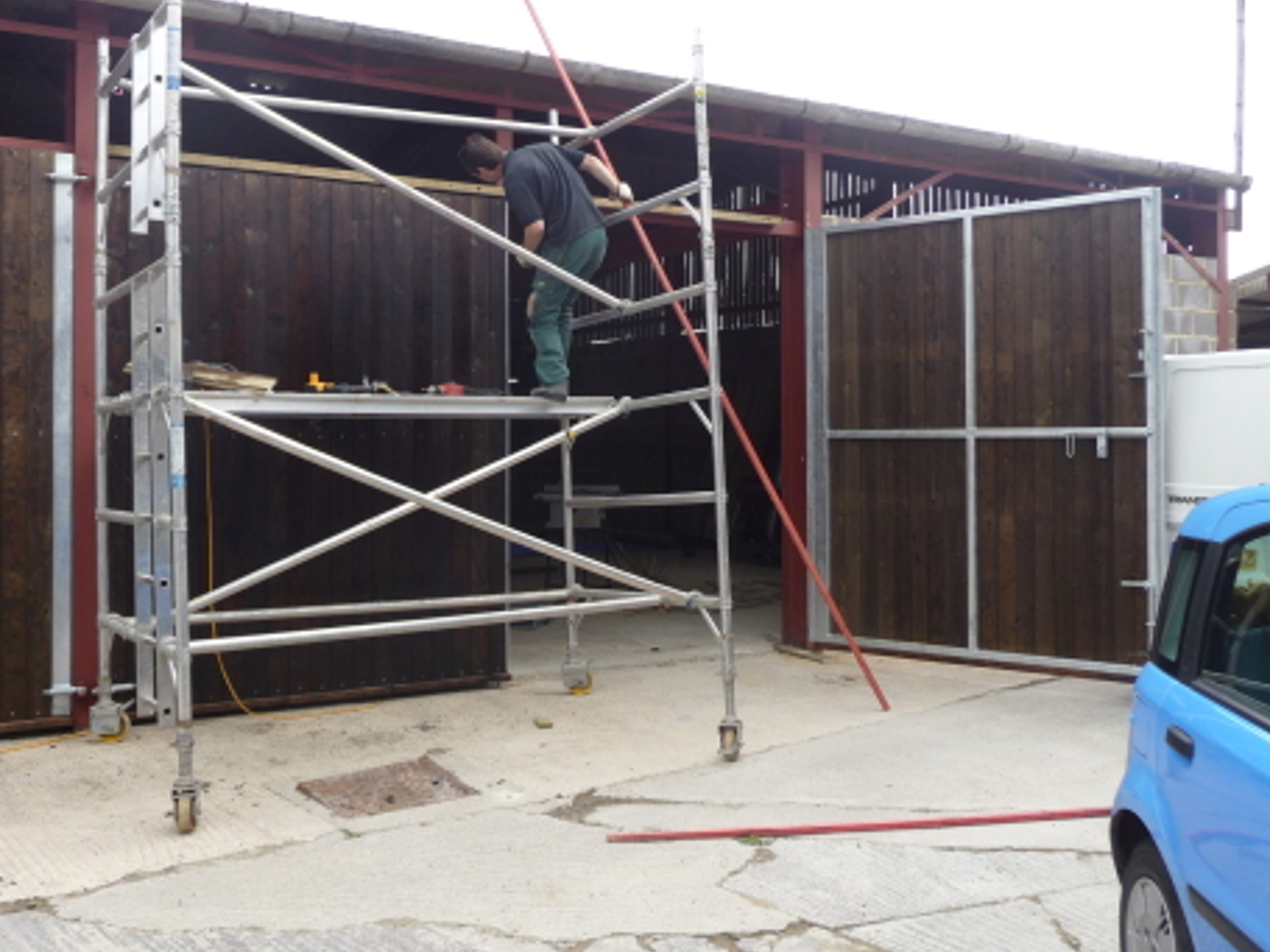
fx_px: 1320
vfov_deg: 39.6
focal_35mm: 36
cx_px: 597
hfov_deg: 51.3
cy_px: 424
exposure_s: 1/160
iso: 100
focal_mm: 5.3
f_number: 3.5
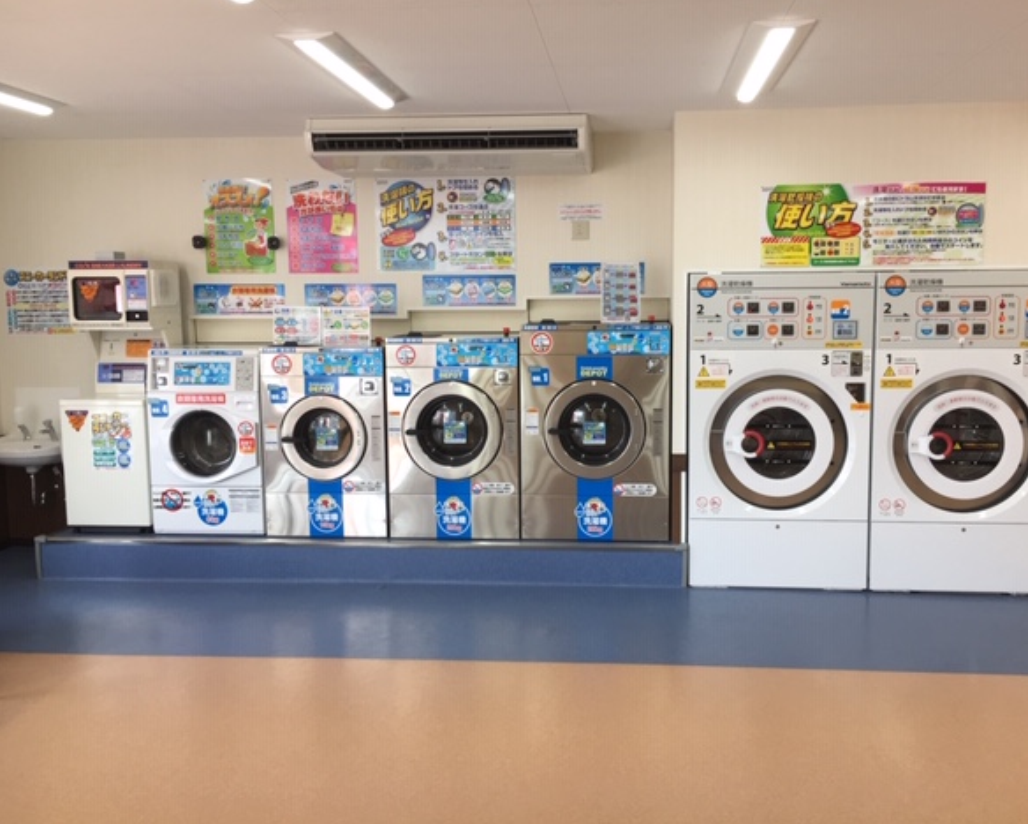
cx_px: 556
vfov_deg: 47.2
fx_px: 944
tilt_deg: -7.3
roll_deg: +0.8
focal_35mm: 31
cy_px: 405
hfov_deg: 57.1
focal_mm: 4.15
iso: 40
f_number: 2.2
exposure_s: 1/120
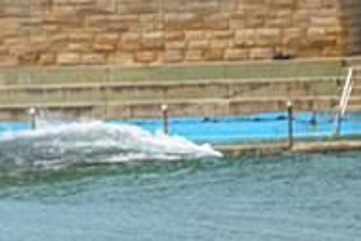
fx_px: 24586
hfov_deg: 0.8
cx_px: -103
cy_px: 338
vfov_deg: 0.6
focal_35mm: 2452
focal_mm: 800
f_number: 11
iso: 1800
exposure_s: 1/3200
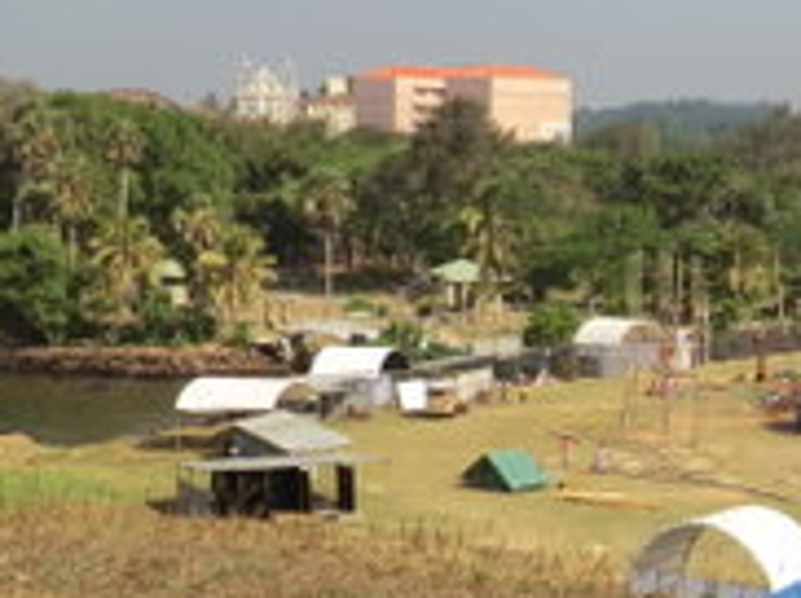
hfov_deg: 21.6
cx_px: 779
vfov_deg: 16.6
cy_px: 501
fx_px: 2034
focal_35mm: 88
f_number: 3.8
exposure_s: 1/800
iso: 80
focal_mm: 7.1
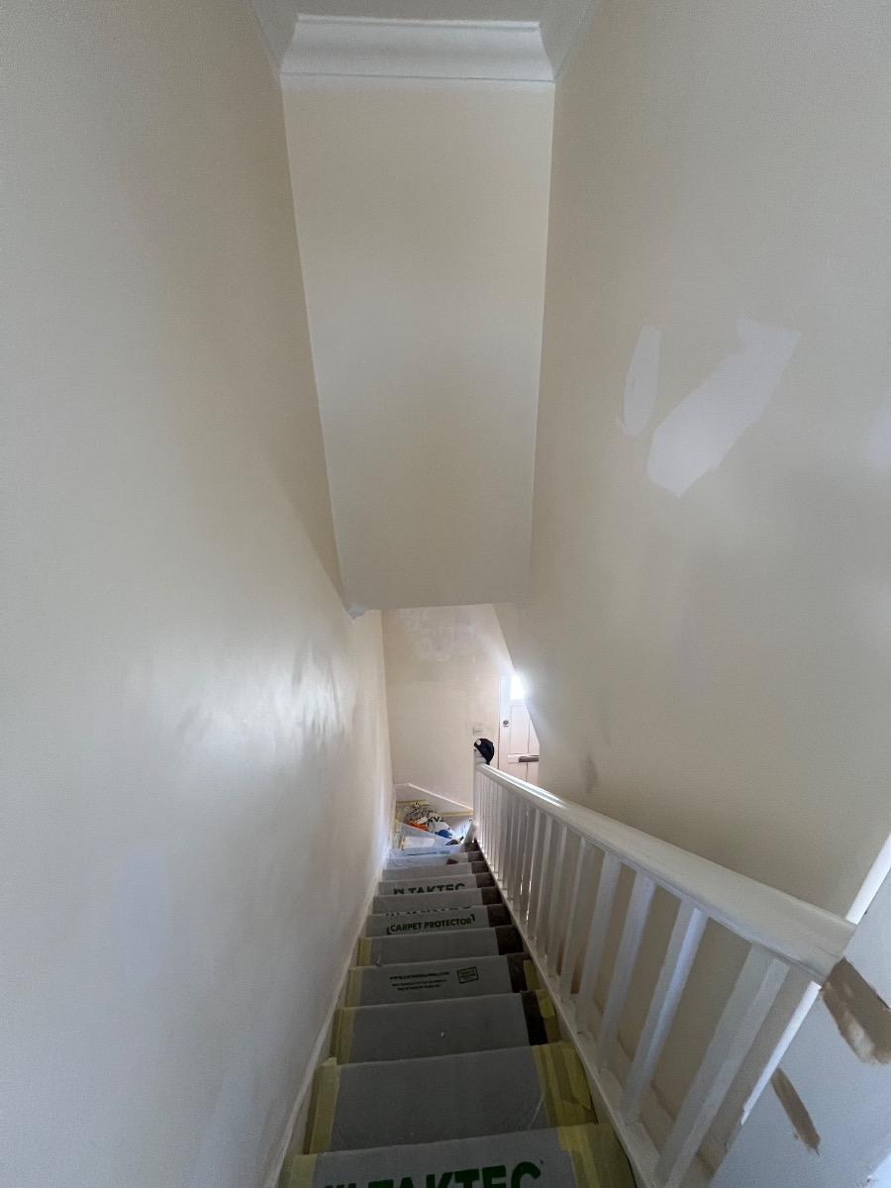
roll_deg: +1.3
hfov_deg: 89.9
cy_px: 594
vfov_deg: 106.2
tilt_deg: -25.3
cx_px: 446
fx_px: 446
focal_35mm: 13
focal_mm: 1.57
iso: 200
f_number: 1.8
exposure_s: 1/99
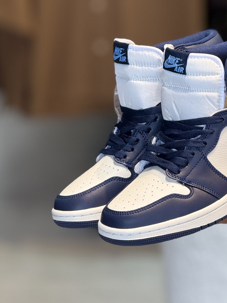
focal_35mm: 198
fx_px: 1731
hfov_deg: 7.5
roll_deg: -0.7
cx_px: 181
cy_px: 145
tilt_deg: -15.1
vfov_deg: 10.0
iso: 80
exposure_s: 1/100
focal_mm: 15.66
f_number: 2.8
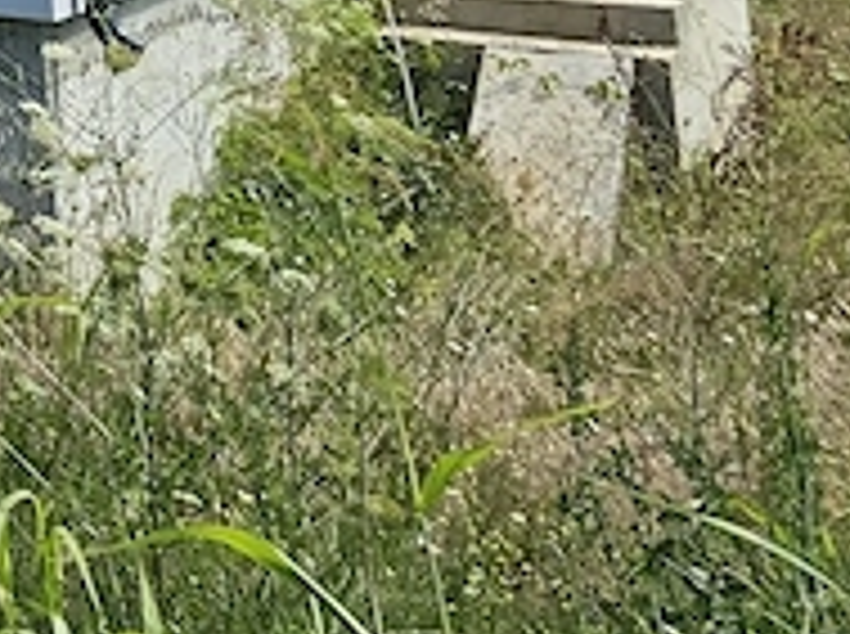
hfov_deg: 13.1
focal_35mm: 122
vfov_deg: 10.2
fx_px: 2990
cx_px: -1043
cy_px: -985
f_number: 1.7
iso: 16
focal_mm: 6.3
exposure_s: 1/1410
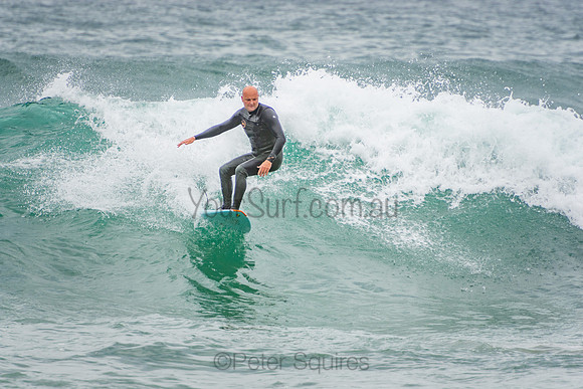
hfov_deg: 3.5
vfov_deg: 2.4
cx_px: 292
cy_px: 194
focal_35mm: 585
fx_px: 9476
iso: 360
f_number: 5.6
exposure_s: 1/1600
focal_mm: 390
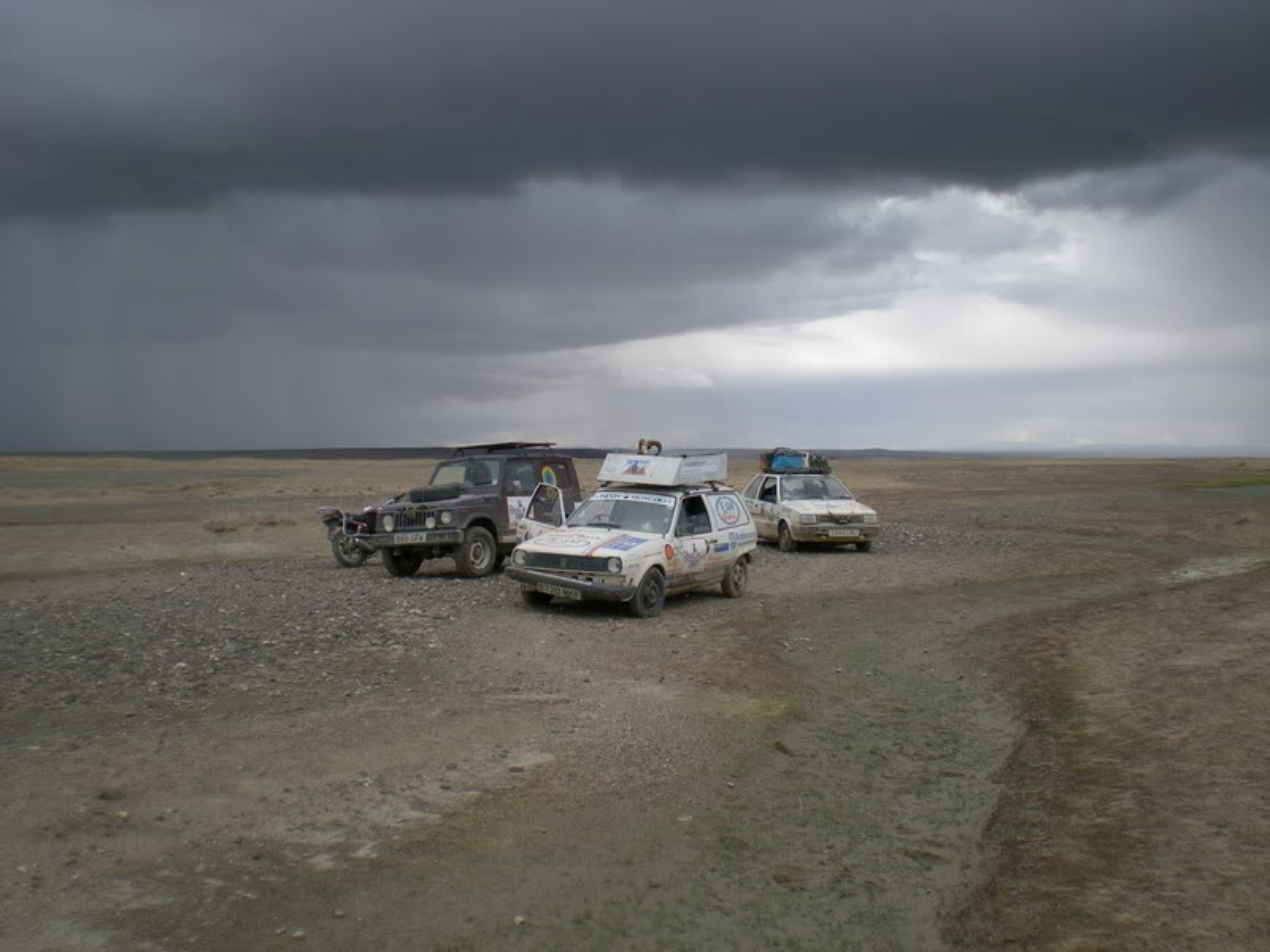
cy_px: 476
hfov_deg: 49.0
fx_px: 1394
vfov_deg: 37.7
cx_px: 635
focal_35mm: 38
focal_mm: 6.3
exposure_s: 1/178
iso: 50
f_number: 4.6
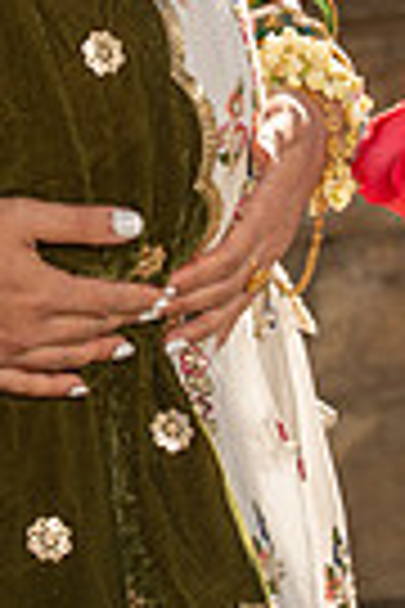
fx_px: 5079
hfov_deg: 4.6
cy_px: -338
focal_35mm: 301
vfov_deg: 6.7
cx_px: 18
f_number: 5.6
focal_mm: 90
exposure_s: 1/200
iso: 100
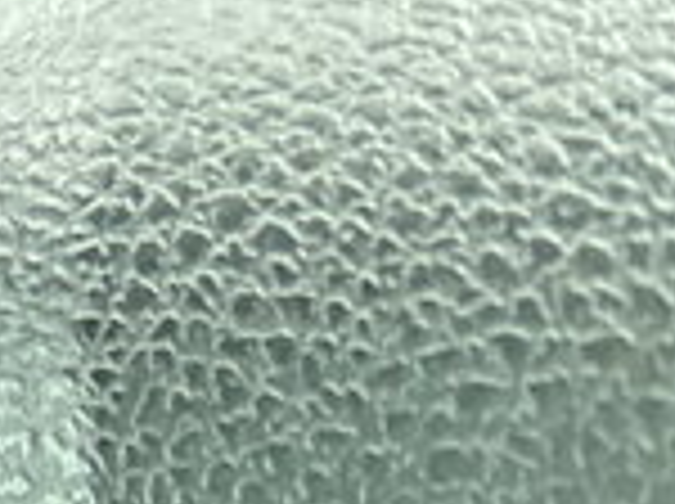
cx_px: -927
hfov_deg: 12.1
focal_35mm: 132
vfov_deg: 10.2
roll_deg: +0.1
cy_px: 1066
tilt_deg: -17.5
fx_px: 2570
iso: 500
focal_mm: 5.7
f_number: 1.5
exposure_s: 1/33
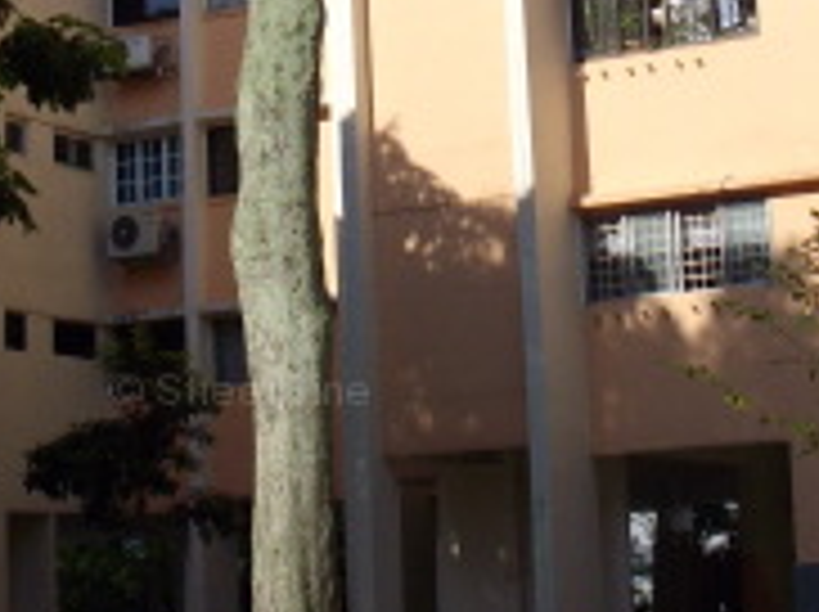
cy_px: -54
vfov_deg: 13.0
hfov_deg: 17.6
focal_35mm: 112
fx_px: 2646
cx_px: 446
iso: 80
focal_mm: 6.2
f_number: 5.6
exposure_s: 1/400
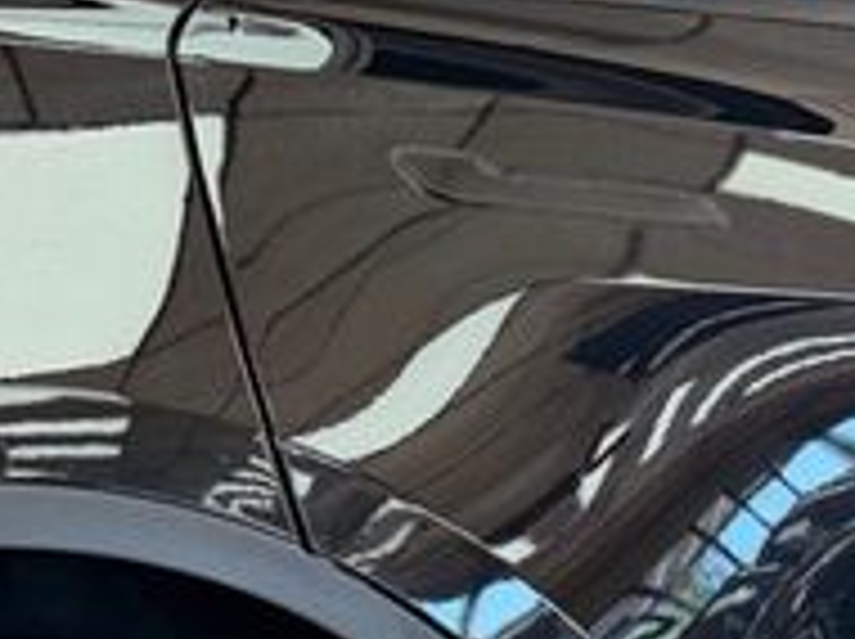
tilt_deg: -10.6
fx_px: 1998
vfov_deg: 17.4
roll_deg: -1.0
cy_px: 742
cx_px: 212
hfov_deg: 23.9
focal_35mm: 81
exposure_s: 1/120
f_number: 1.78
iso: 200
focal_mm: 6.76
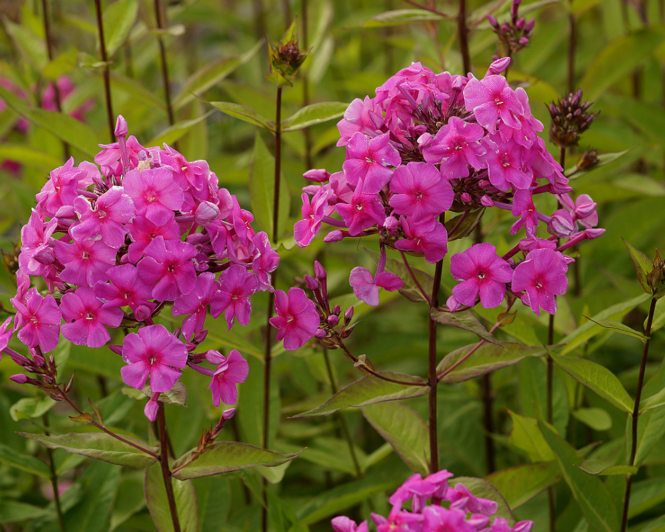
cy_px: 266
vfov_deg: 9.1
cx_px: 290
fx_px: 3346
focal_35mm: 170
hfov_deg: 11.3
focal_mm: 100
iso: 160
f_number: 5.6
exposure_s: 1/160
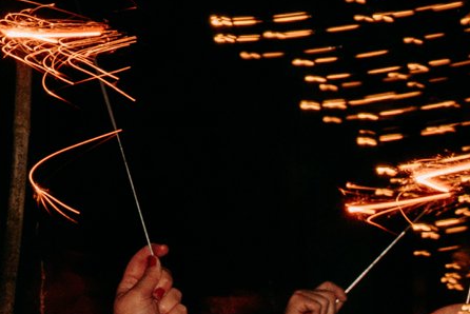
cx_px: 844
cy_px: 702
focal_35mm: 140
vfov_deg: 9.0
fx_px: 1829
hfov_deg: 13.2
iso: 640
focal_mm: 25
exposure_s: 1/20
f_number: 9
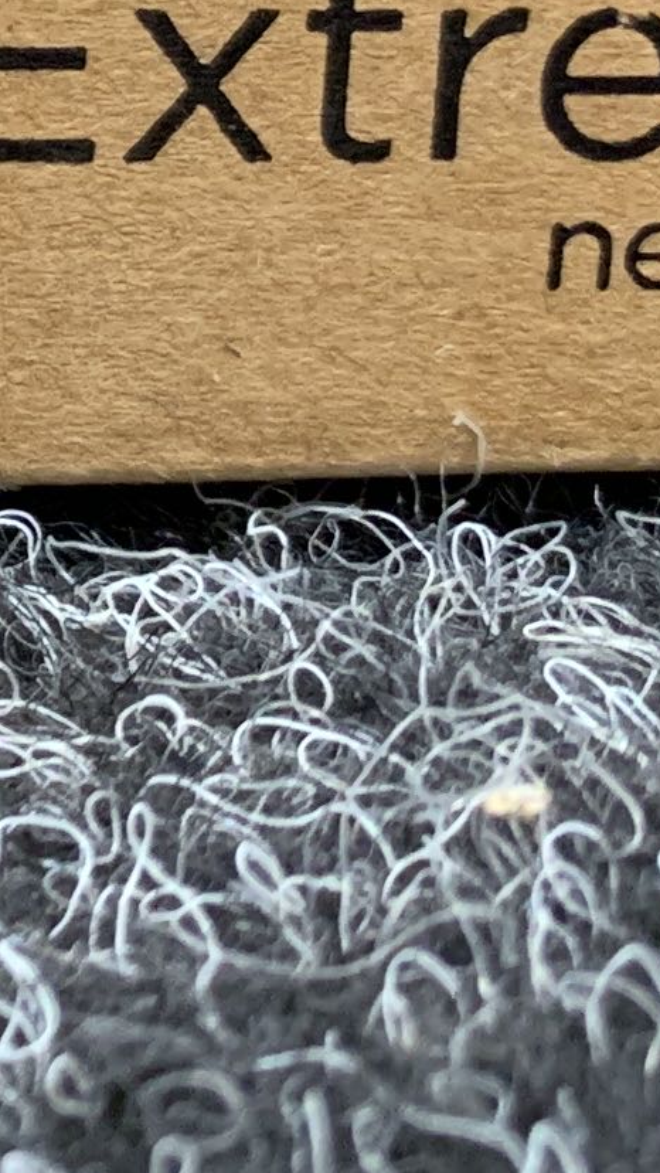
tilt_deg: -8.0
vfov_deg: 14.5
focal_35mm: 138
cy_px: -584
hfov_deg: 7.9
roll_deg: -0.1
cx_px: -1089
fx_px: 4292
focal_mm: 4.25
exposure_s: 1/60
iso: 250
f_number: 1.8
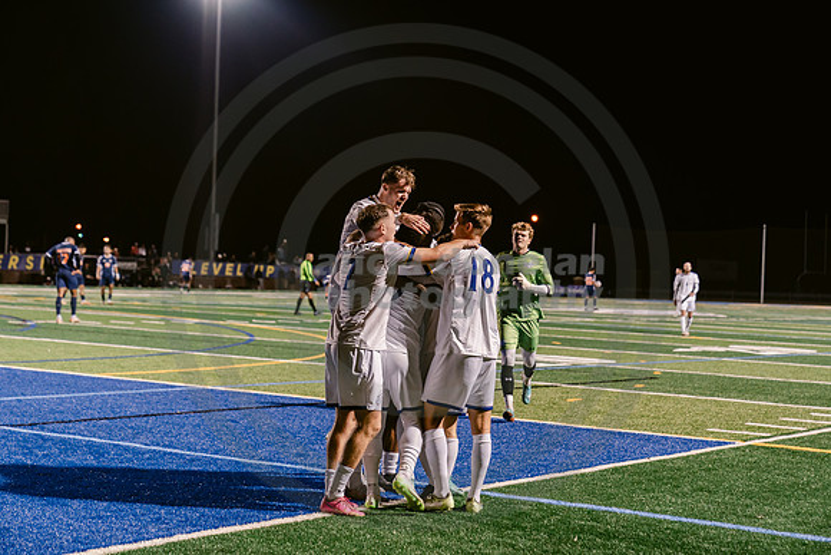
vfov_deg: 19.5
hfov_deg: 28.8
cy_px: 278
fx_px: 1616
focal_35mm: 70
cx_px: 416
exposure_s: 1/320
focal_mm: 70
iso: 2500
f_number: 3.2
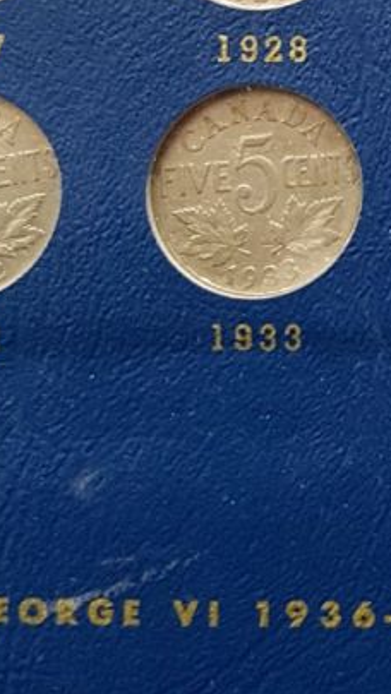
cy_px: 108
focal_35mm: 84
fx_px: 1547
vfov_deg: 24.8
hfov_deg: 13.7
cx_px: 557
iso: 200
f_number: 1.7
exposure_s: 1/25
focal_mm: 4.2
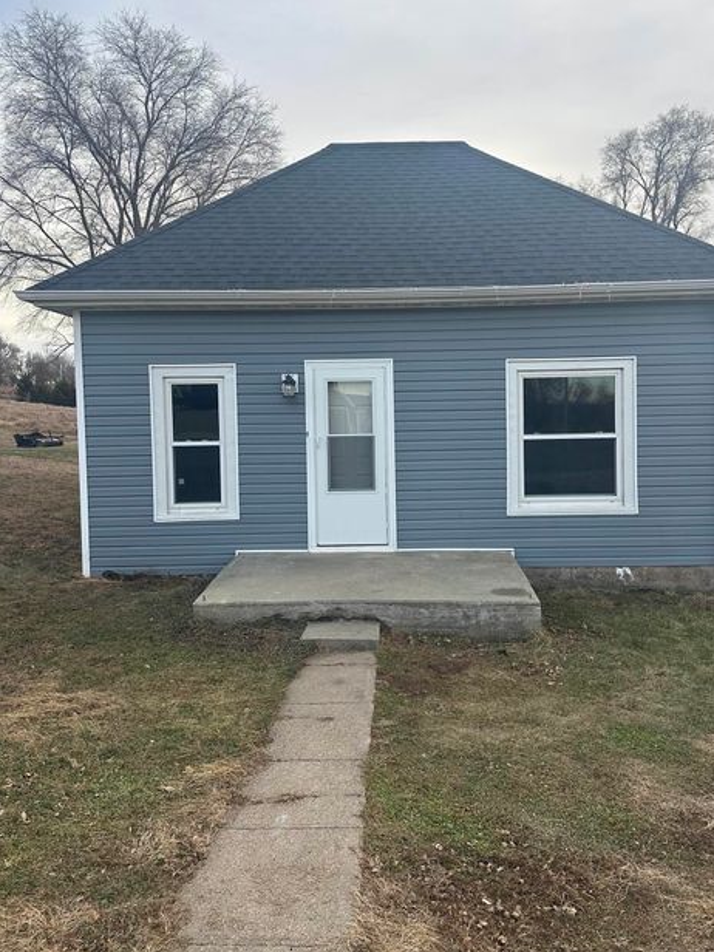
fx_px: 715
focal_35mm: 26
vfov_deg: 67.2
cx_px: 385
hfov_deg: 53.0
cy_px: 440
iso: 80
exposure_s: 1/816
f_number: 1.78
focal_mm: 6.86
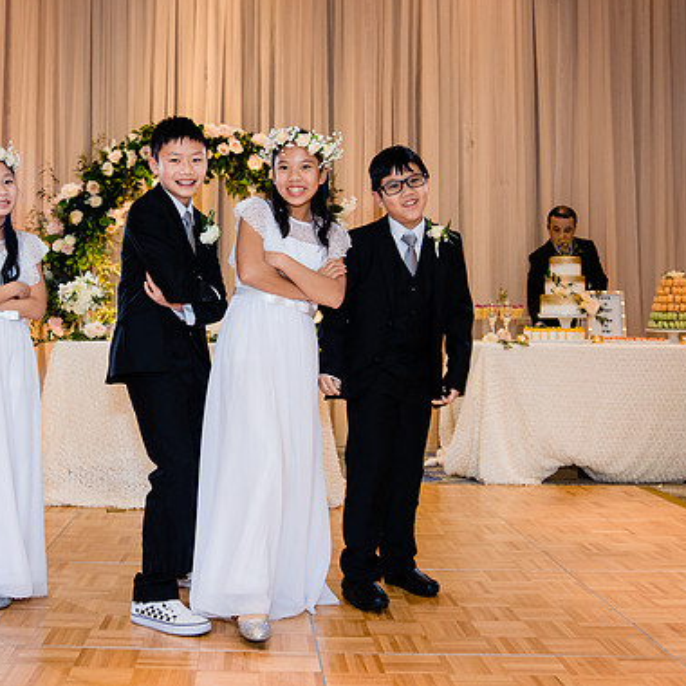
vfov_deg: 36.0
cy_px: 284
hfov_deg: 35.7
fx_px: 1054
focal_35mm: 47
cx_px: 235
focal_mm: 31
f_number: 4
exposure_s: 1/160
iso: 1250
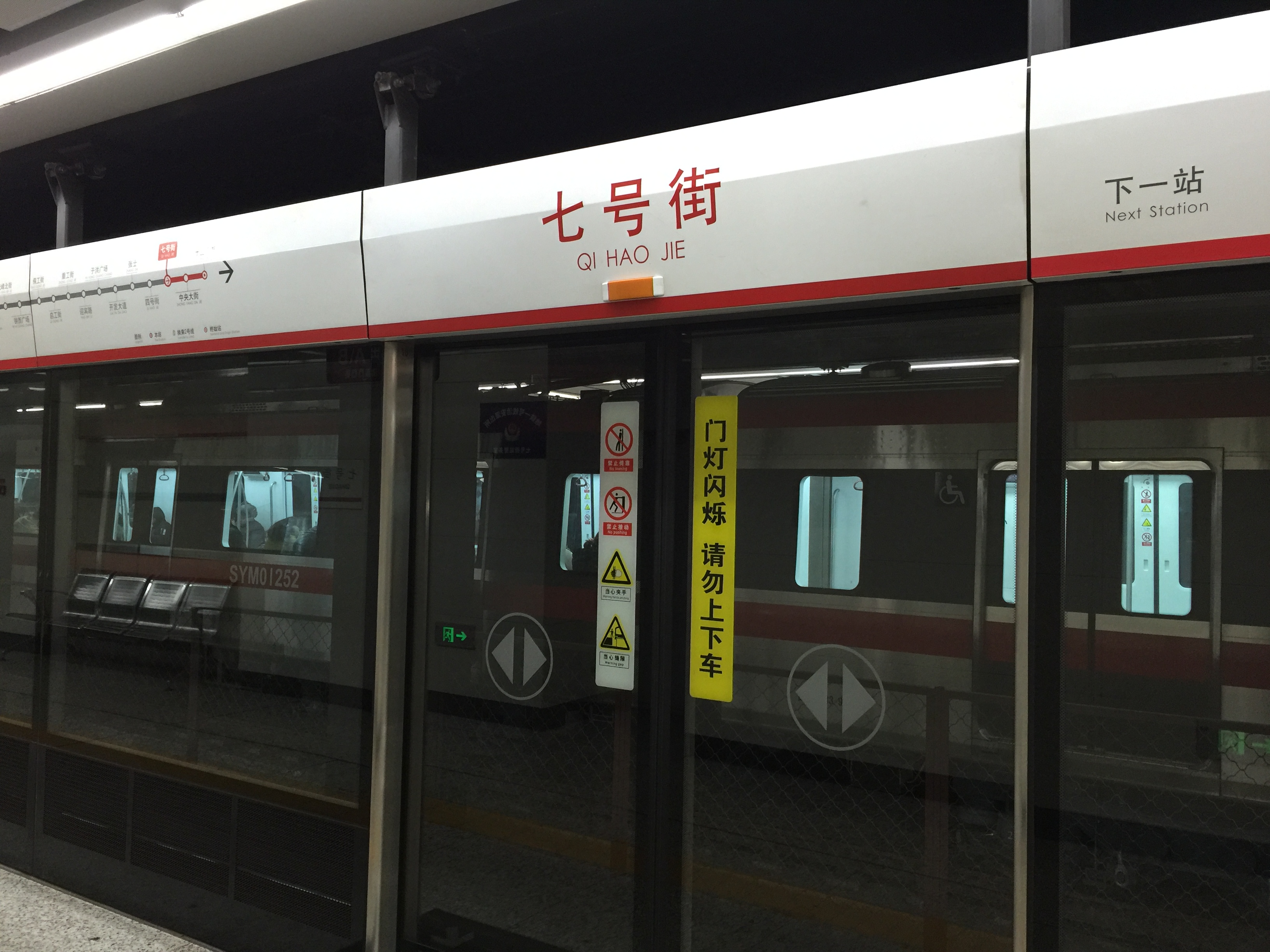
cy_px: 476
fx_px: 1064
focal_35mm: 29
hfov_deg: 61.7
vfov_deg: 48.2
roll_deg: -1.8
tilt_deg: +1.1
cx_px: 635
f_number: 2.2
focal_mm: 4.15
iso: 100
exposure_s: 1/17
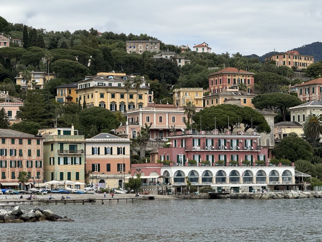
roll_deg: +0.6
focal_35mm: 120
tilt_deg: +4.0
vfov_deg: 12.3
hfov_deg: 16.4
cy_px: 121
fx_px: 1116
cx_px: 161
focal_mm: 15.66
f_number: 2.8
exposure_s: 1/1271
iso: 50
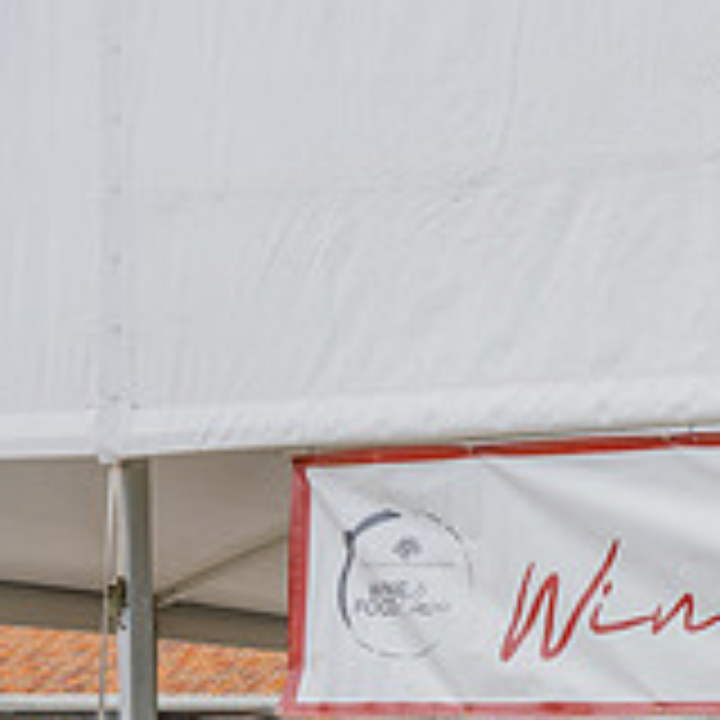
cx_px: 1174
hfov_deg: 19.4
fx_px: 1741
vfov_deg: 21.9
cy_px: 821
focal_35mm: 74
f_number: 5.6
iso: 400
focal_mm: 24
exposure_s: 1/250
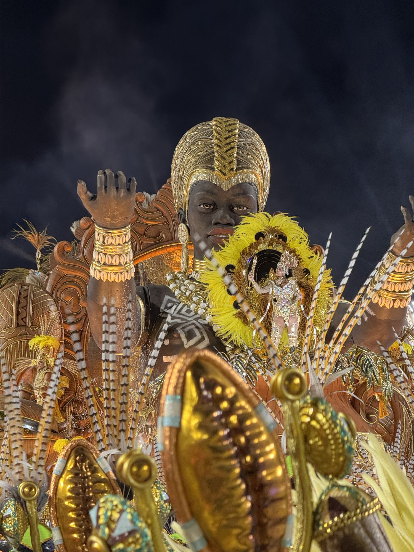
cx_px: 207
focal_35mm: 120
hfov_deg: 12.3
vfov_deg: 16.4
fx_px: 1914
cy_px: 276
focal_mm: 15.66
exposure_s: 1/60
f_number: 2.8
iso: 320
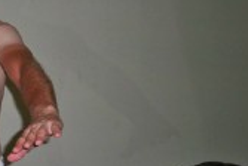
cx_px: -7
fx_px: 600
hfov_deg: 22.3
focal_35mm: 87
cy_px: 99
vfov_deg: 15.8
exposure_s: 1/60
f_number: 3.1
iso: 200
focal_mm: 6.3
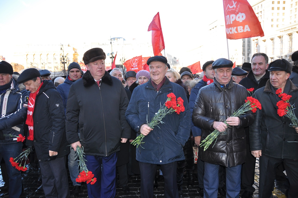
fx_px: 223
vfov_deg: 47.8
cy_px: 99
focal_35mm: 27
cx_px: 149
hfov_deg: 67.4
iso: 220
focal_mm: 18
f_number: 3.5
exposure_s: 1/200
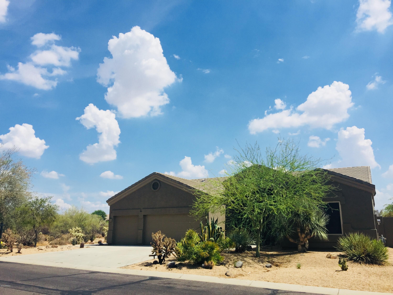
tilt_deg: +13.4
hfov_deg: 61.7
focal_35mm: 29
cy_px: 148
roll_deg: +0.1
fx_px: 329
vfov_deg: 48.2
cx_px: 196
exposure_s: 1/3300
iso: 32
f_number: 2.2
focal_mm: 4.15
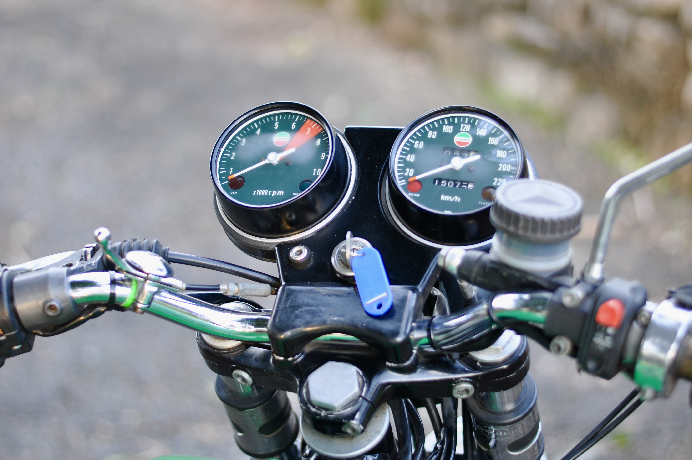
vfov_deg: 18.1
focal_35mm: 75
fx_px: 1440
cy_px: 230
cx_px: 346
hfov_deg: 27.0
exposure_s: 1/100
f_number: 1.8
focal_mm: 50
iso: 200
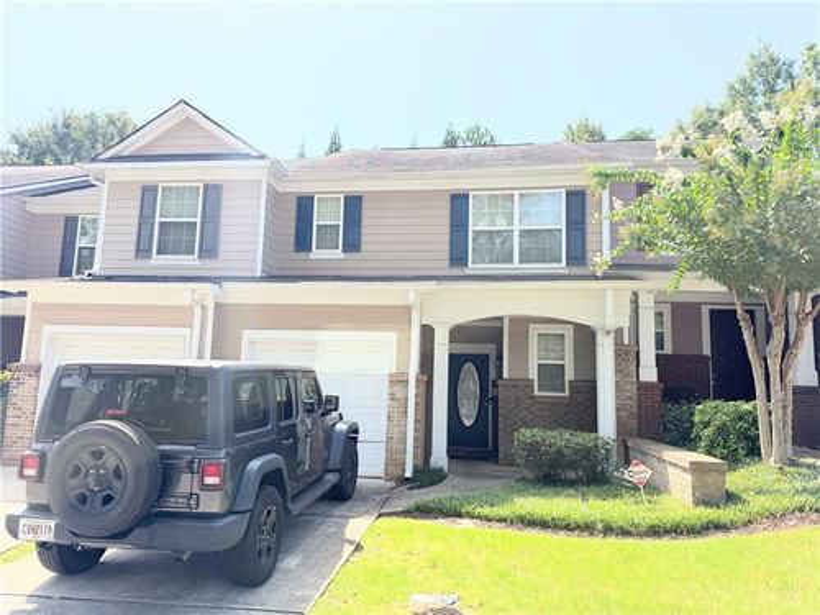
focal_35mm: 24
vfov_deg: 56.8
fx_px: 569
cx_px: 410
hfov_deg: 71.6
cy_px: 308
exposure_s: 1/3584
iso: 100
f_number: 1.78
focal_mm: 6.76
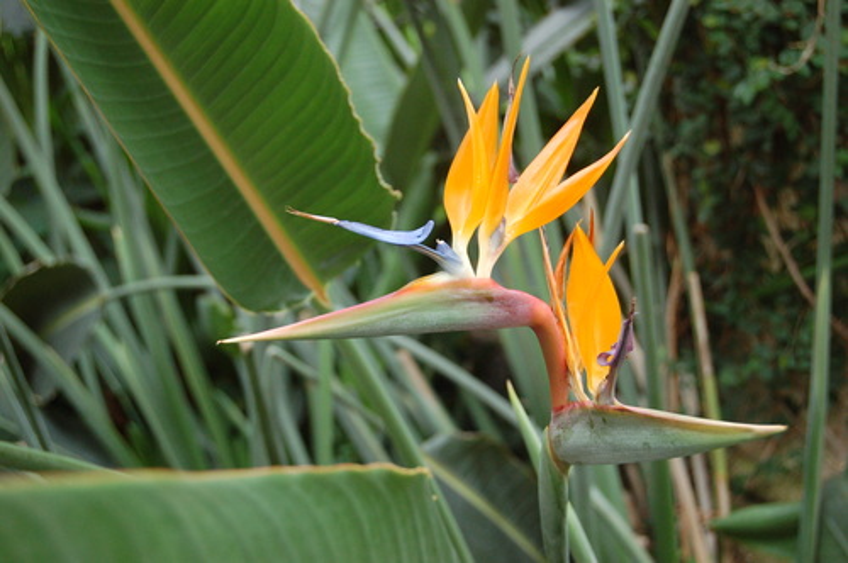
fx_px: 1588
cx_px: 424
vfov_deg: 20.1
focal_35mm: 68
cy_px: 282
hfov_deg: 29.9
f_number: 5.3
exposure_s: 1/60
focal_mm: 45
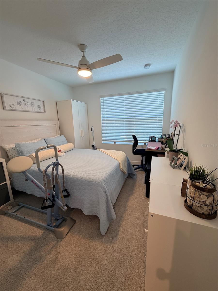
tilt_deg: -10.6
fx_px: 118
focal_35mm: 14
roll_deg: +1.6
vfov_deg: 102.1
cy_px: 146
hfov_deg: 85.7
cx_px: 109
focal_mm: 2.22
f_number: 2.2
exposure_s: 1/120
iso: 200
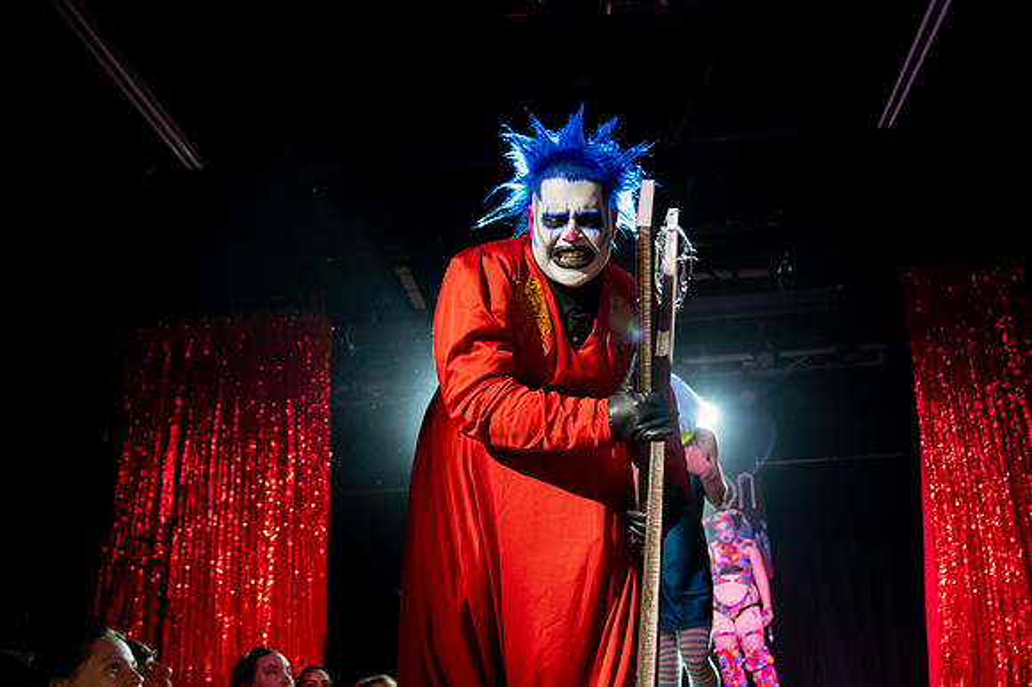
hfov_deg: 59.8
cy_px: 370
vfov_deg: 42.6
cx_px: 660
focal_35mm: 31
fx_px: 880
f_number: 4
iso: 6400
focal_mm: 24
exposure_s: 1/60
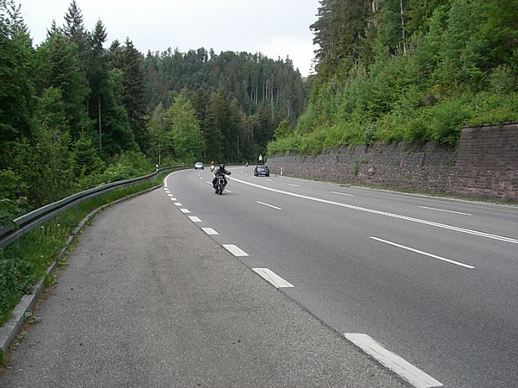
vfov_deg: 37.7
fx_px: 569
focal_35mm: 38
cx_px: 259
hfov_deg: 49.0
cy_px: 194
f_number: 4.3
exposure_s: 1/250
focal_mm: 6.2
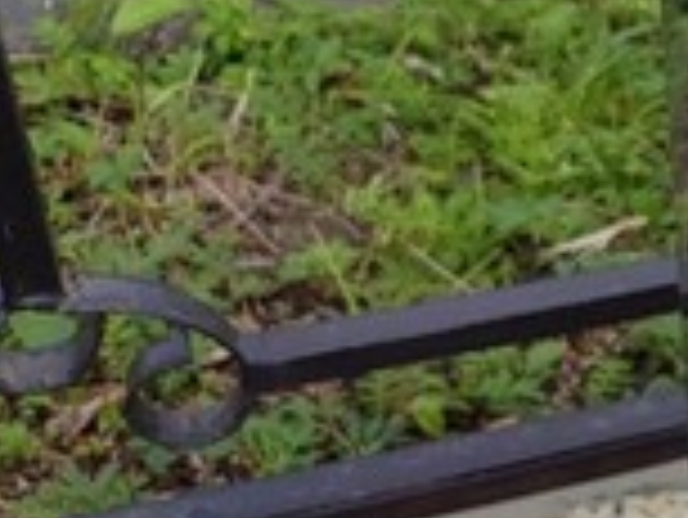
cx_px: 1785
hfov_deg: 11.6
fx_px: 2606
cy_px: 63
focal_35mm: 131
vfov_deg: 11.3
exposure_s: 1/463
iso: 50
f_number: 1.9
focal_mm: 6.04
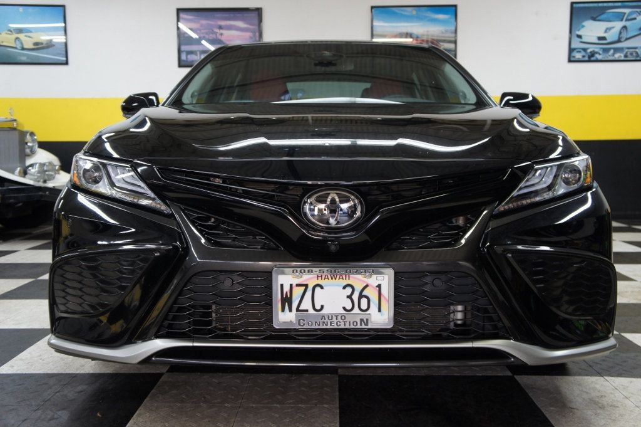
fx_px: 667
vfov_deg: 35.4
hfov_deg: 51.3
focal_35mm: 38
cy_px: 214
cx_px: 320
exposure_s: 1/40
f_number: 4
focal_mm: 25
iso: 400
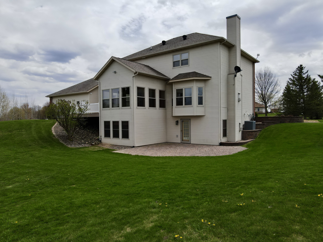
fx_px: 224
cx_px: 162
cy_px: 121
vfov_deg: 56.8
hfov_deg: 71.6
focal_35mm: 24
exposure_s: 1/1000
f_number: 2.8
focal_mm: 4.5
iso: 100
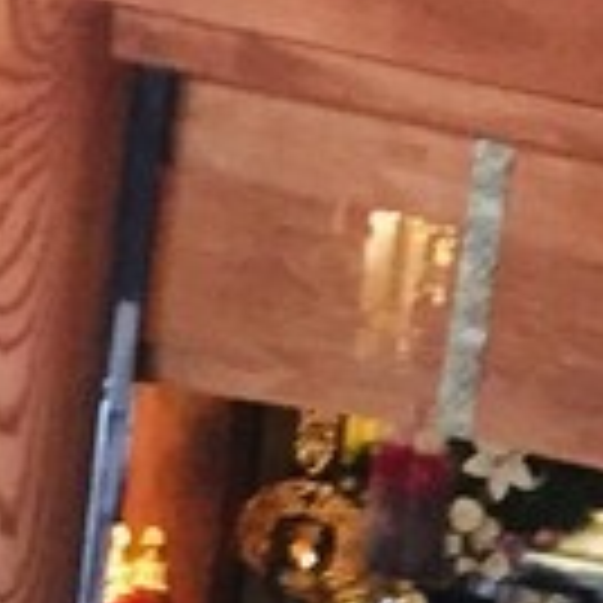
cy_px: 2025
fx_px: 4513
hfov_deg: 7.2
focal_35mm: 229
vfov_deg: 6.7
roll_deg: -9.7
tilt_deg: -15.3
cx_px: 1372
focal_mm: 4.15
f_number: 2.2
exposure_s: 1/30
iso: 160
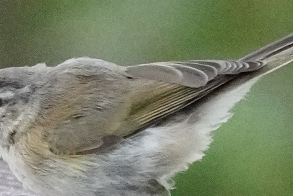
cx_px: 94
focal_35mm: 1183
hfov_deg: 1.7
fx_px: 9628
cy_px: 139
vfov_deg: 1.2
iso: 8000
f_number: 7.1
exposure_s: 1/2000
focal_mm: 600
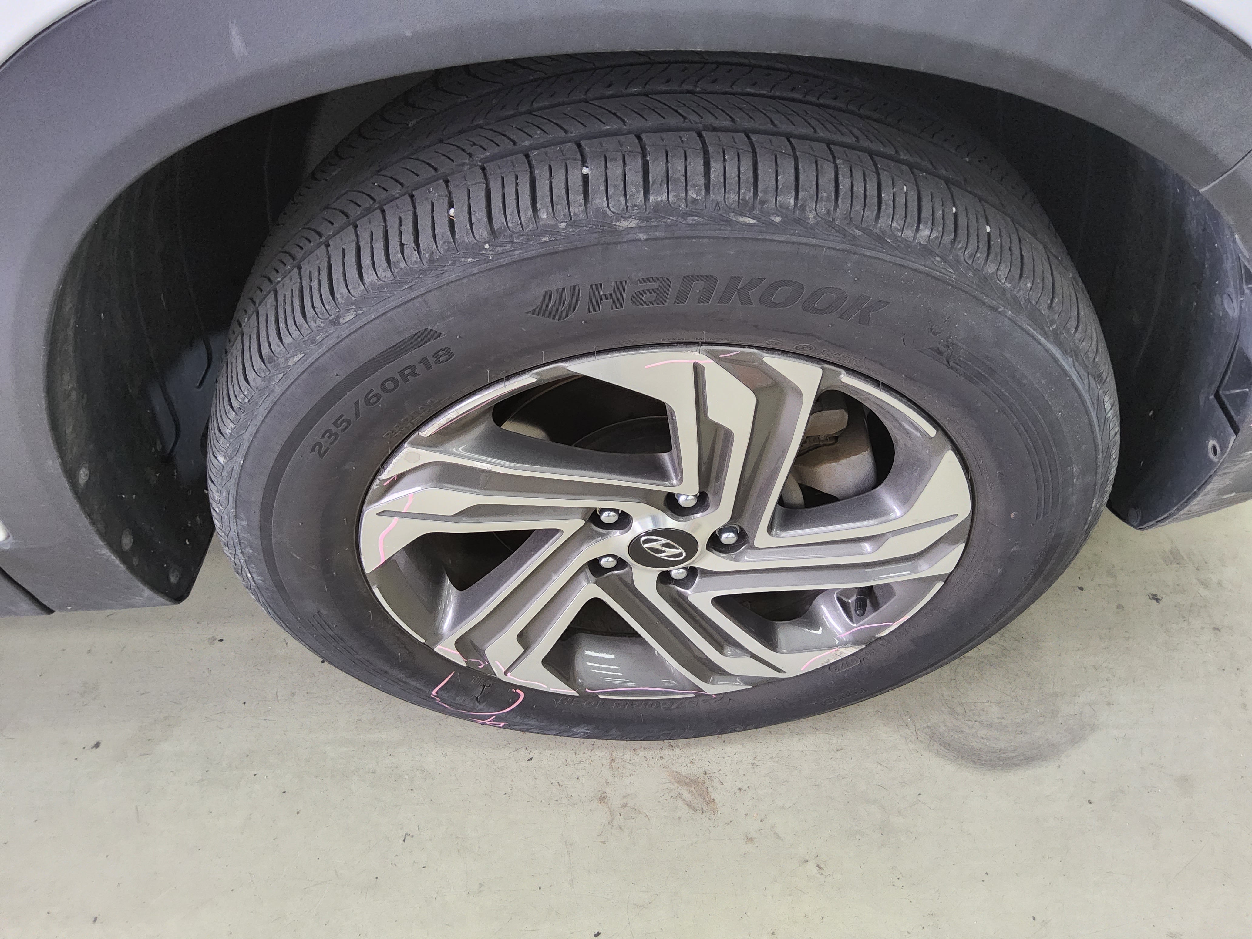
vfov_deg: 54.9
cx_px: 626
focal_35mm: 25
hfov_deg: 69.4
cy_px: 470
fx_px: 904
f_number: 2
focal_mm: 3.08
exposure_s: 1/120
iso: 250
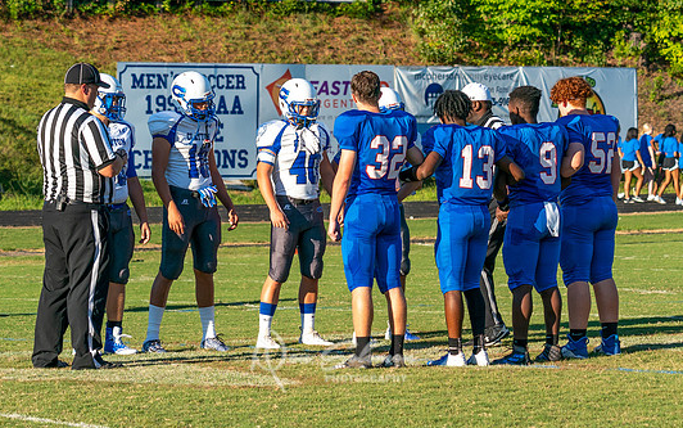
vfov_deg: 7.2
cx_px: 415
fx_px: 3408
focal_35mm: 183
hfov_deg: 11.4
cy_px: 141
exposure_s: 1/1000
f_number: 5.6
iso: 250
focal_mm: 100
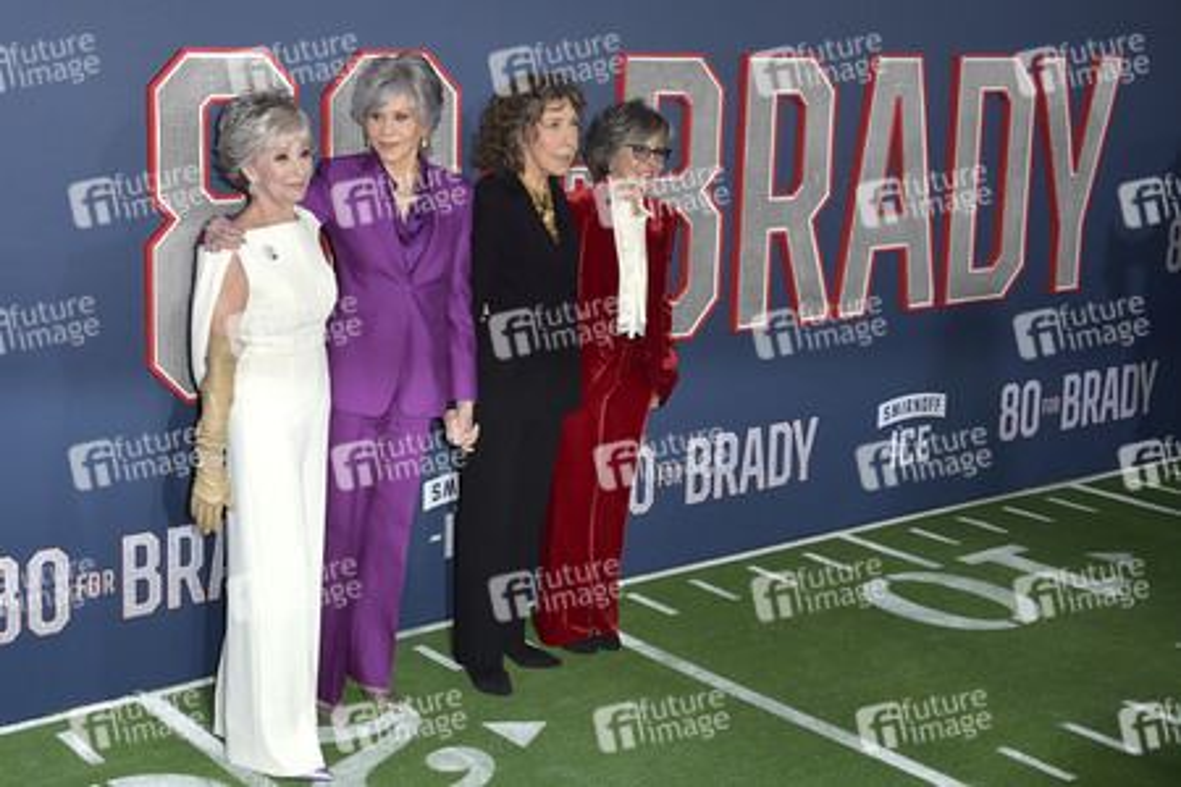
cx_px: 590
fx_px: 1247
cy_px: 394
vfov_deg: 35.1
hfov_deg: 50.7
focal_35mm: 38
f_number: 6.3
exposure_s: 1/250
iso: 400
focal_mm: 38
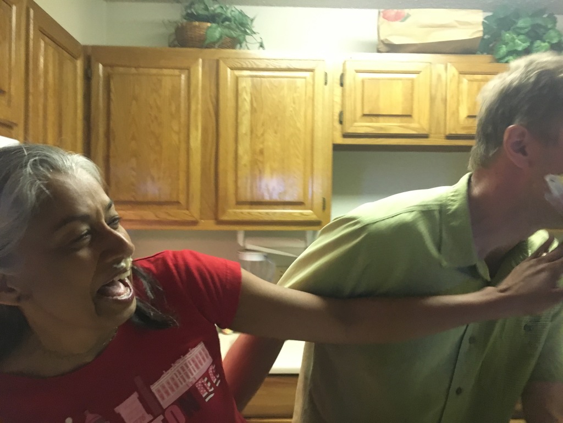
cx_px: 282
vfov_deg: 48.2
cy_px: 212
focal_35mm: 29
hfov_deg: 61.7
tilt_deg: -0.1
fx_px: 472
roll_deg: -0.4
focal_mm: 4.15
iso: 320
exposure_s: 1/15
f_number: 2.2
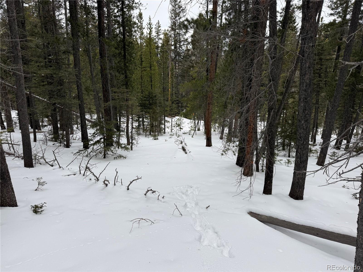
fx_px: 252
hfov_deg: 71.6
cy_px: 136
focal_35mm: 24
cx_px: 182
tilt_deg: -14.5
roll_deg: +0.3
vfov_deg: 56.8
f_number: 1.78
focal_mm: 6.76
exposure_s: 1/878
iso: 80
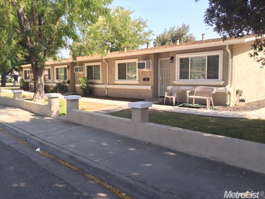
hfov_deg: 61.7
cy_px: 100
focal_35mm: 29
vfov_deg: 48.2
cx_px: 132
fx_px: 222
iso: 32
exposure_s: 1/412
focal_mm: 4.15
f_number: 2.2
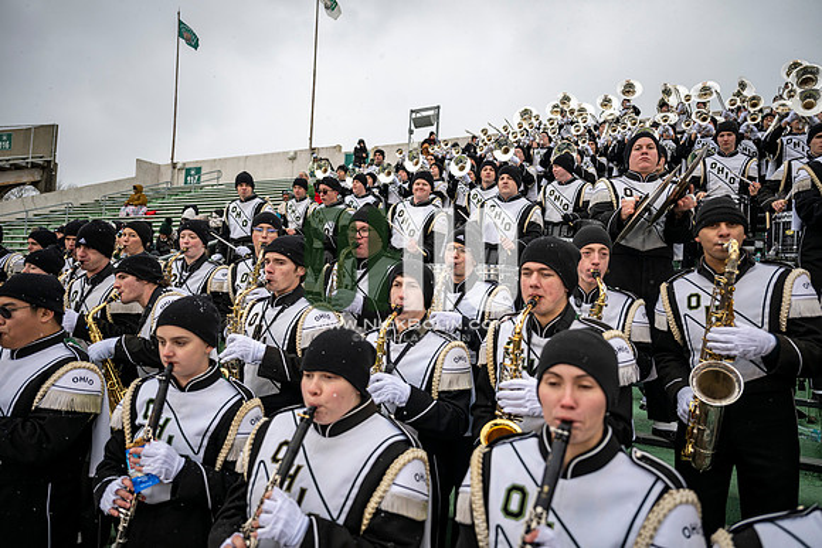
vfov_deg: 53.2
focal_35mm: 24
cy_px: 274
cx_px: 411
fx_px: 548
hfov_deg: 73.7
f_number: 2.8
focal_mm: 24
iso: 160
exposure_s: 1/500
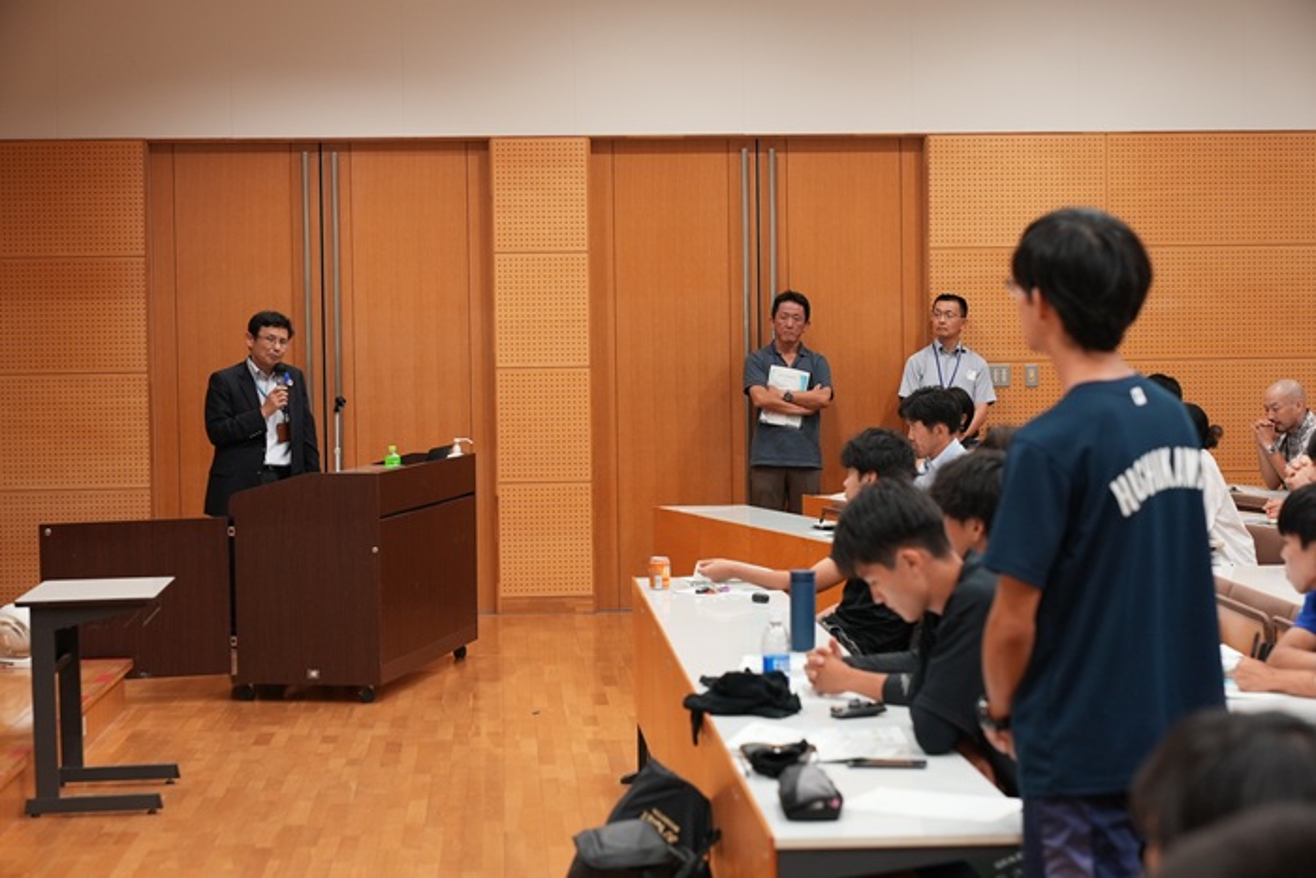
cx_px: 658
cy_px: 439
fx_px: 2559
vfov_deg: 19.5
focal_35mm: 70
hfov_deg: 28.8
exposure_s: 1/80
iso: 1250
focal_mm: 70
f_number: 4
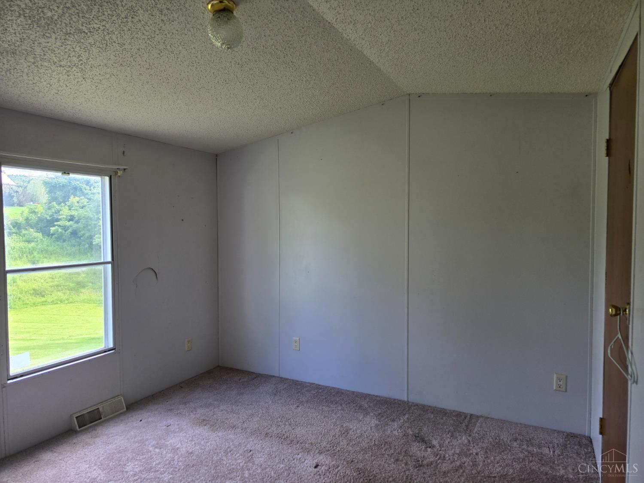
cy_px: 242
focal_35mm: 23
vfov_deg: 58.9
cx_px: 322
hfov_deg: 73.9
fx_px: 428
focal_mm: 6.3
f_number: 1.7
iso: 50
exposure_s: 1/180
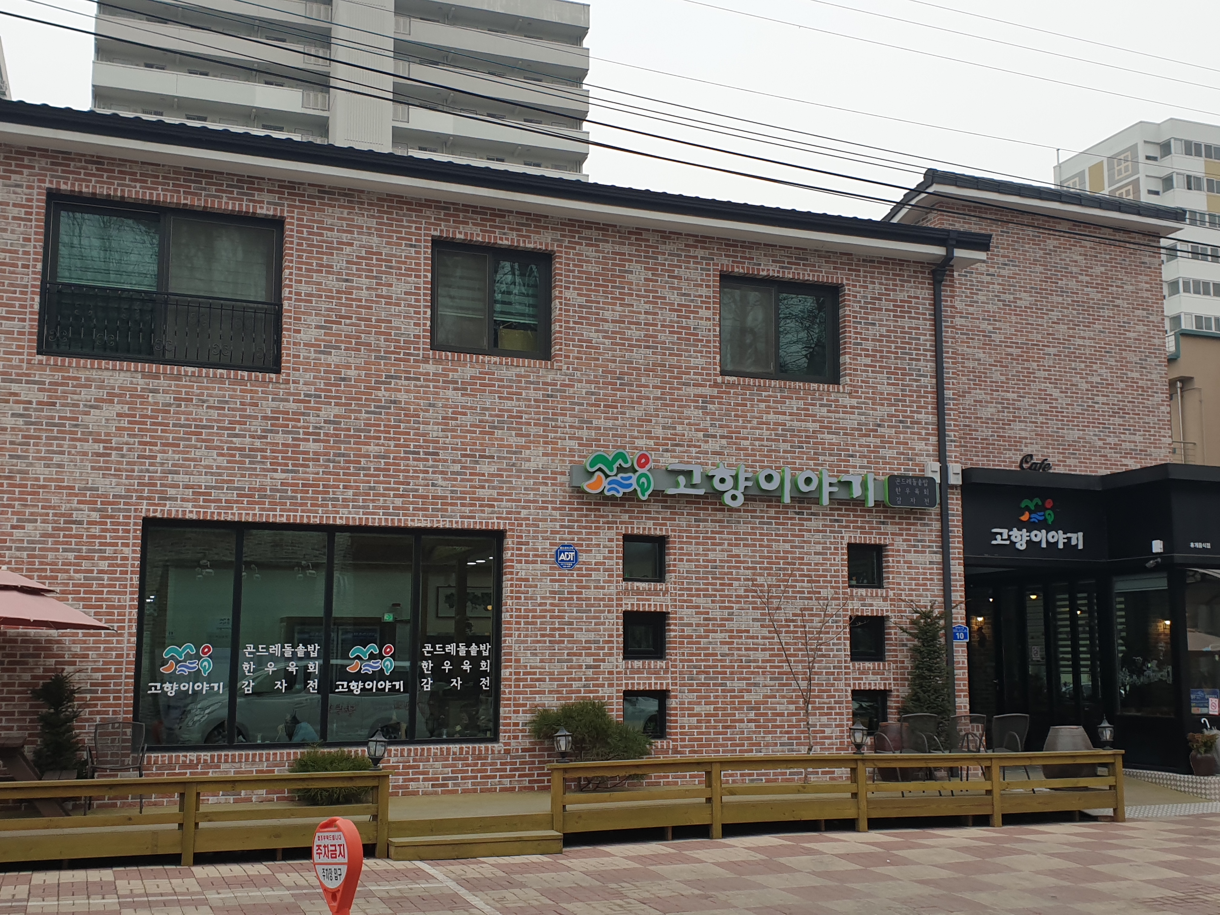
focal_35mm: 26
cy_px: 458
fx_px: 916
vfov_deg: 53.1
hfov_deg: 67.3
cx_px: 610
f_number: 2.4
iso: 50
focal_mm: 4.3
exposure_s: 1/482
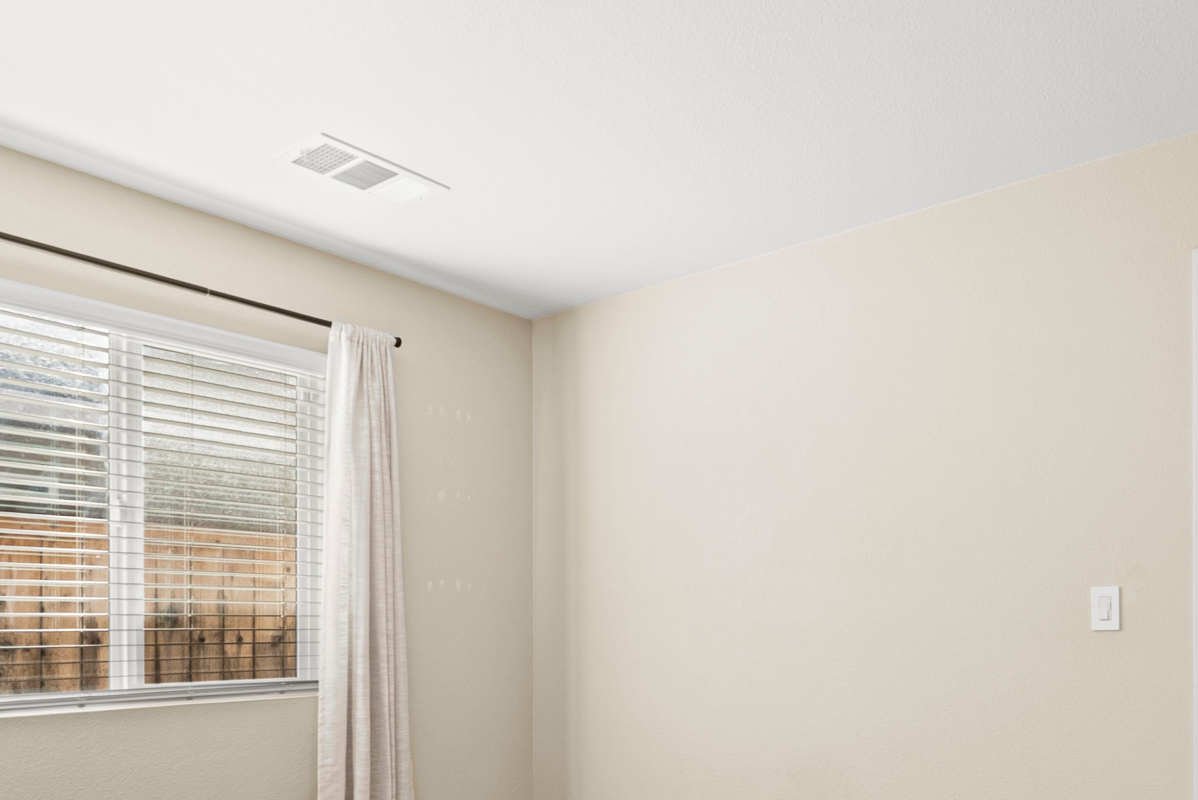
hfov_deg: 64.4
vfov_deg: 44.2
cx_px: 754
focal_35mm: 28
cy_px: 643
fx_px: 932
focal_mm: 16
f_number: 9
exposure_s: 1/8
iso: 400
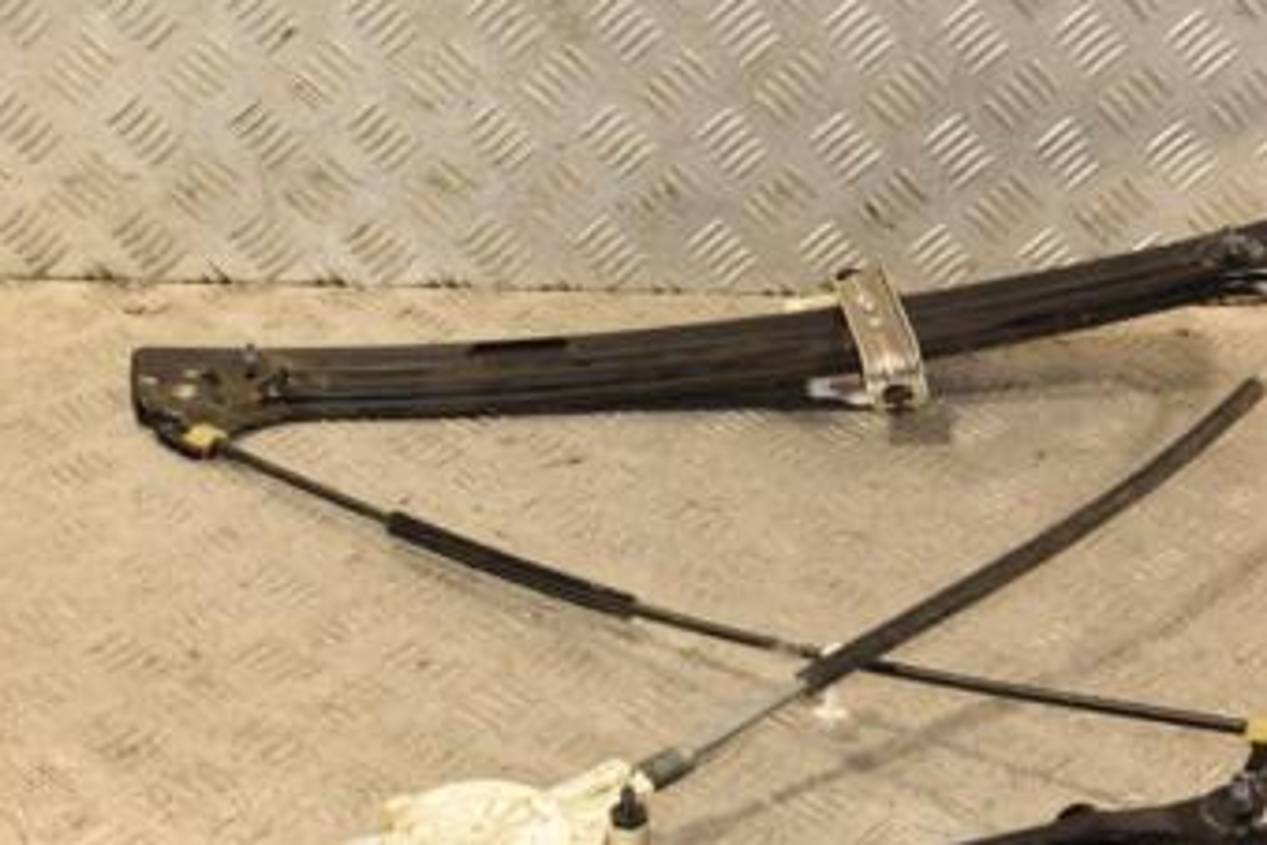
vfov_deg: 19.7
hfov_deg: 29.2
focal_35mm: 69
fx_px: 2428
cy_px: 583
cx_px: 605
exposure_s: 1/200
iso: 800
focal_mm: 26
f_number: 5.6
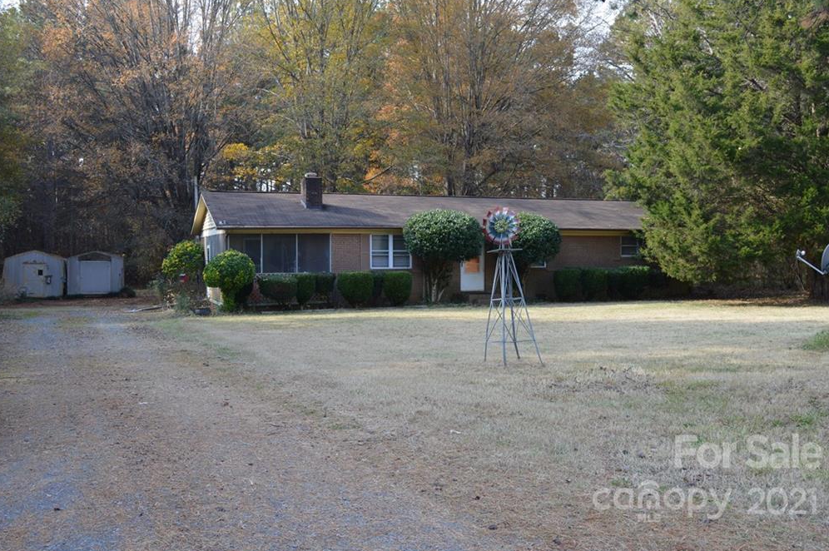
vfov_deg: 35.9
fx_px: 851
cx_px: 416
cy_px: 273
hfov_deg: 51.9
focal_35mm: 37
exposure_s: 1/125
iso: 180
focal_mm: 24
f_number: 5.6
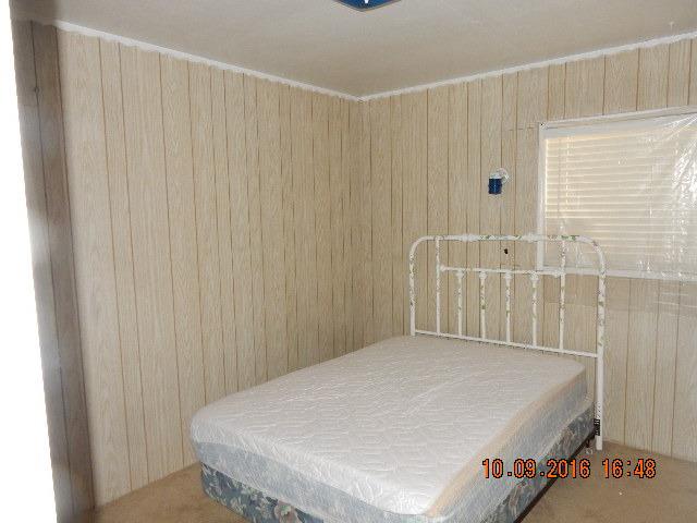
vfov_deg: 54.9
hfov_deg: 69.4
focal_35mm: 25
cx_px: 348
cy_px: 262
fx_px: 503
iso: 250
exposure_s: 1/30
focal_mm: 4.5
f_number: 3.7
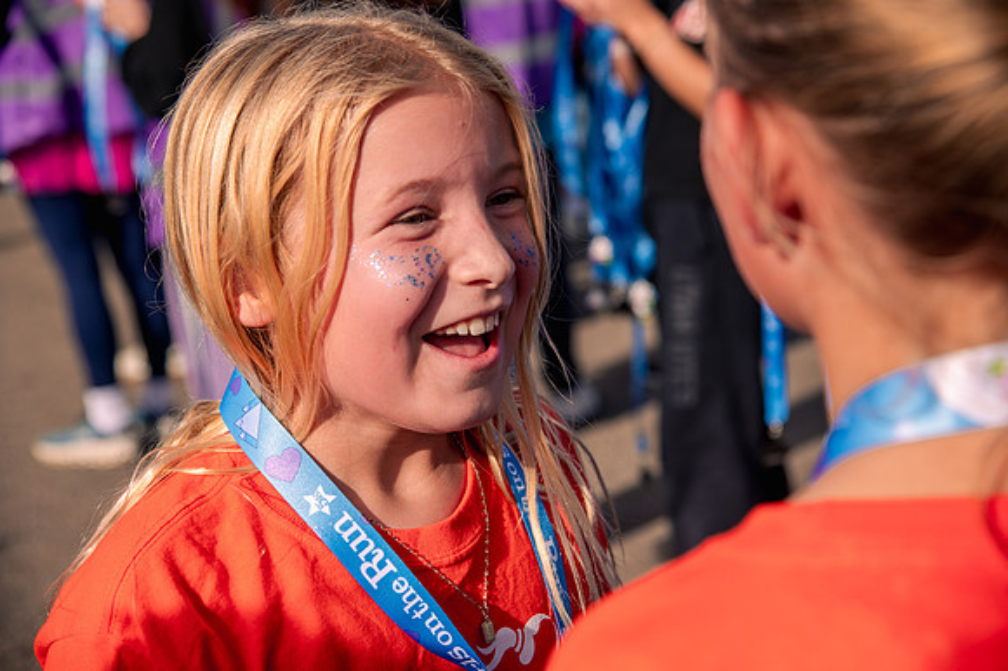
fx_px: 2183
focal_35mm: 78
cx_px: 504
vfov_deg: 17.5
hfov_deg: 26.0
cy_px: 336
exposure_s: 1/1000
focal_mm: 78
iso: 200
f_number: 5.6
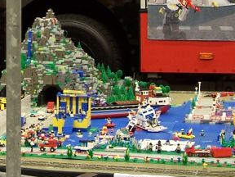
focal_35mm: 135
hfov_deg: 14.3
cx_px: -20
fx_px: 916
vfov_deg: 10.9
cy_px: -2
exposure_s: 1/3
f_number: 2.8
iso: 80
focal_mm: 6.3
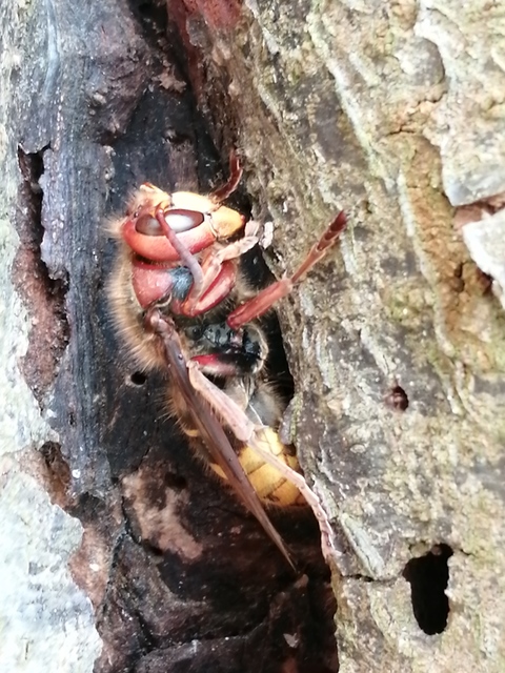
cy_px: 336
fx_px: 1984
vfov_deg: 19.3
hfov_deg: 14.5
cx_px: 252
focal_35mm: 102
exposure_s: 1/50
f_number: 1.8
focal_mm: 3.46
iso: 50
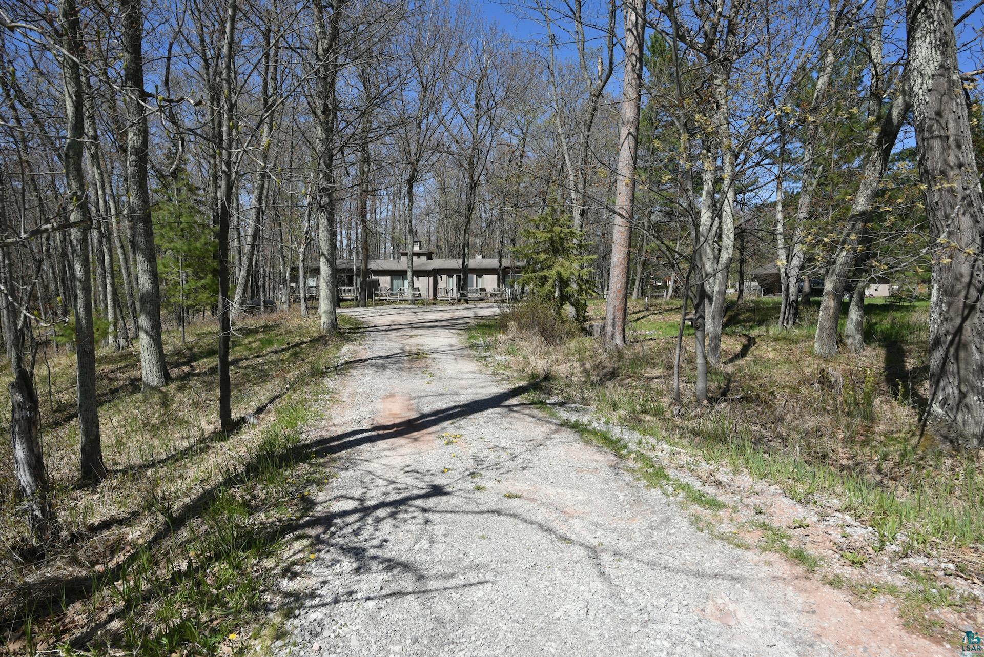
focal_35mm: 20
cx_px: 492
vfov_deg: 62.0
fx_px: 547
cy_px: 328
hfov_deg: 84.0
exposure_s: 1/4000
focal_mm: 20
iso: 800
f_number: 6.3
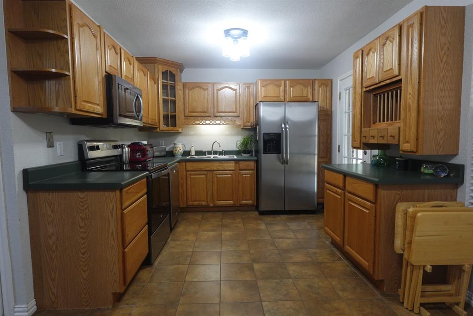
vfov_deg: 62.0
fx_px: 263
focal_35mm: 20
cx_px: 236
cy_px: 158
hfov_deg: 83.9
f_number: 2
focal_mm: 7.6
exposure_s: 1/80
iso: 400
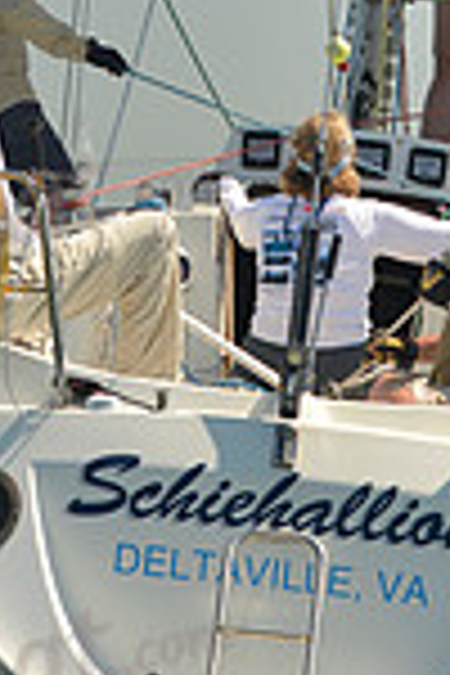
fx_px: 7087
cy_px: -54
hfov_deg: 3.6
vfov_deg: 5.4
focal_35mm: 378
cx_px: 466
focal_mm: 98
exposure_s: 1/800
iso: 200
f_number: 4.5
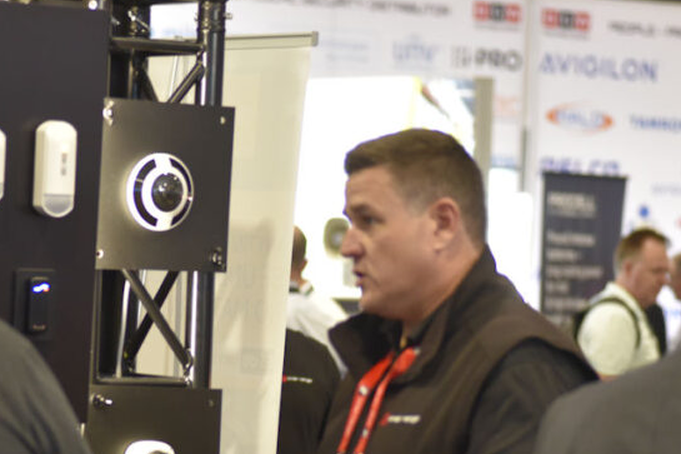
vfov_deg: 7.3
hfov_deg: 10.9
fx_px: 3555
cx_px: 262
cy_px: 369
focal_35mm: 188
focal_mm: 100
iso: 2500
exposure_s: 1/125
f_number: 2.8
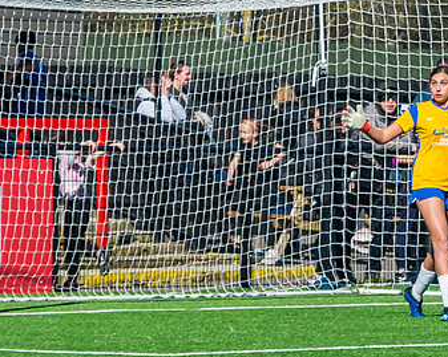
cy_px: 357
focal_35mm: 434
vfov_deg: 3.6
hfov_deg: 4.5
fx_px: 5749
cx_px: 372
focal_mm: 100
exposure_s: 1/3200
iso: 400
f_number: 5
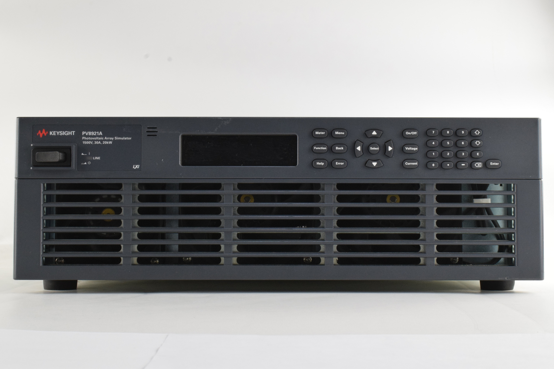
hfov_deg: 37.9
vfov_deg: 25.7
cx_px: 277
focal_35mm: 52
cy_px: 184
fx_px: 808
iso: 1600
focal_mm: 35
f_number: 22
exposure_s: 1/30
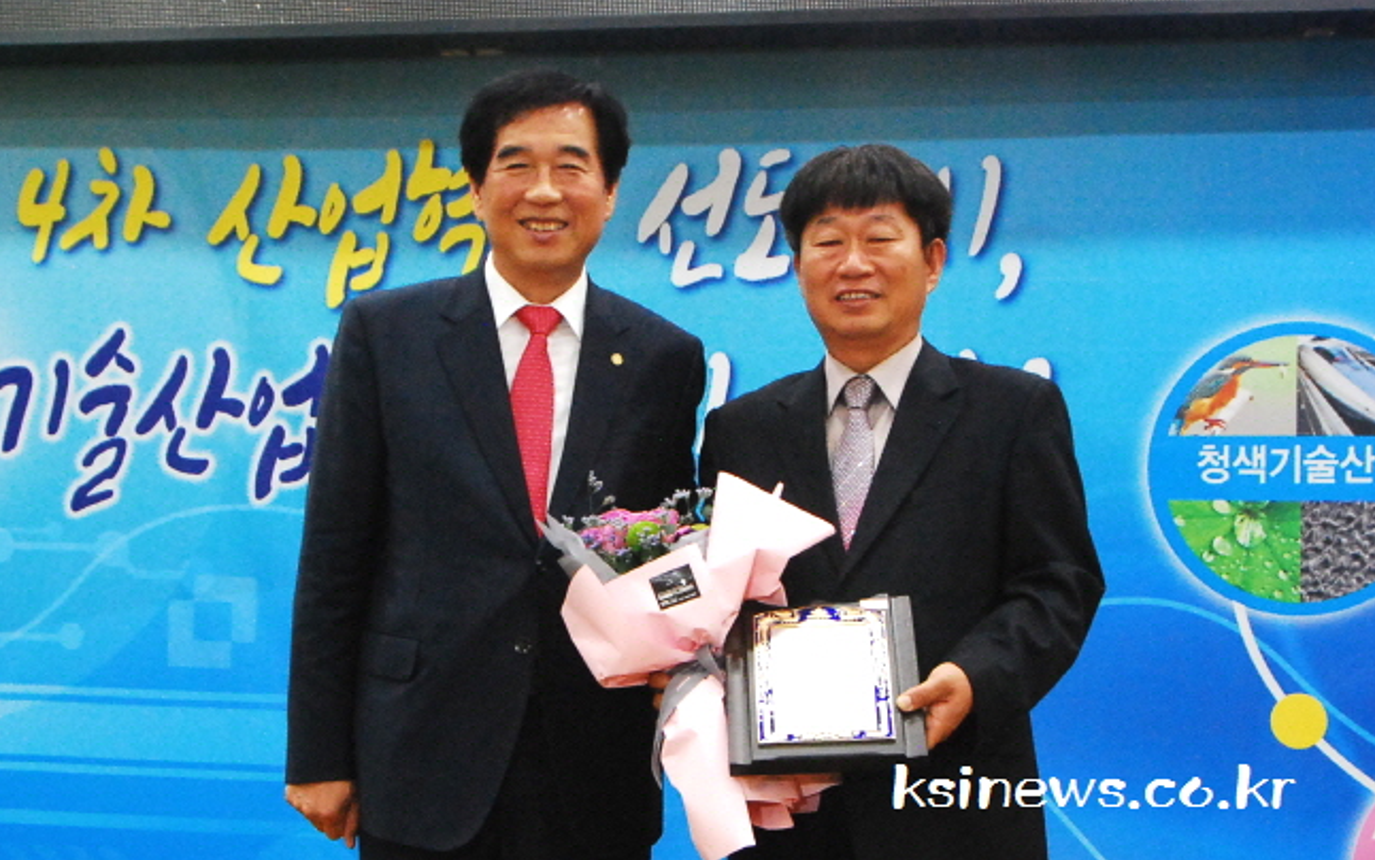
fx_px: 1556
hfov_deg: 47.7
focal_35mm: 42
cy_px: 419
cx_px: 685
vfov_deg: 30.9
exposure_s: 1/100
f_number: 7.1
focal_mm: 27
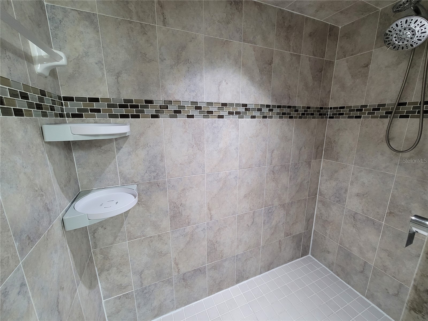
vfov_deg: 89.9
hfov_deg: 106.2
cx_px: 214
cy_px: 160
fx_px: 161
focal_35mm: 13
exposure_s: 1/60
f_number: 2.2
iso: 400
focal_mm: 2.2
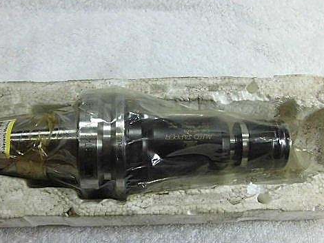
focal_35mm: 49
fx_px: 459
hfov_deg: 38.9
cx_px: 153
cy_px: 134
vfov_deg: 29.7
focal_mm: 6.4
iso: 400
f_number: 3.1
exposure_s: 1/60
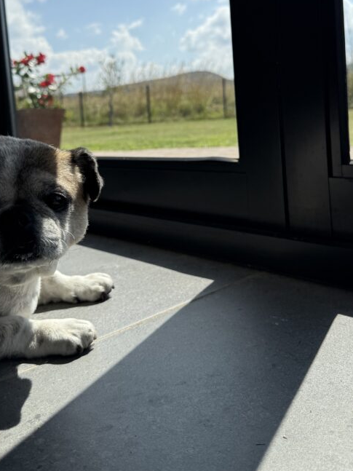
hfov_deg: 37.7
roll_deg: +2.8
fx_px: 517
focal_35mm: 38
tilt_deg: -5.2
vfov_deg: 48.1
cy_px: 155
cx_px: 164
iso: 80
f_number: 1.78
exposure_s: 1/6173
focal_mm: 6.76
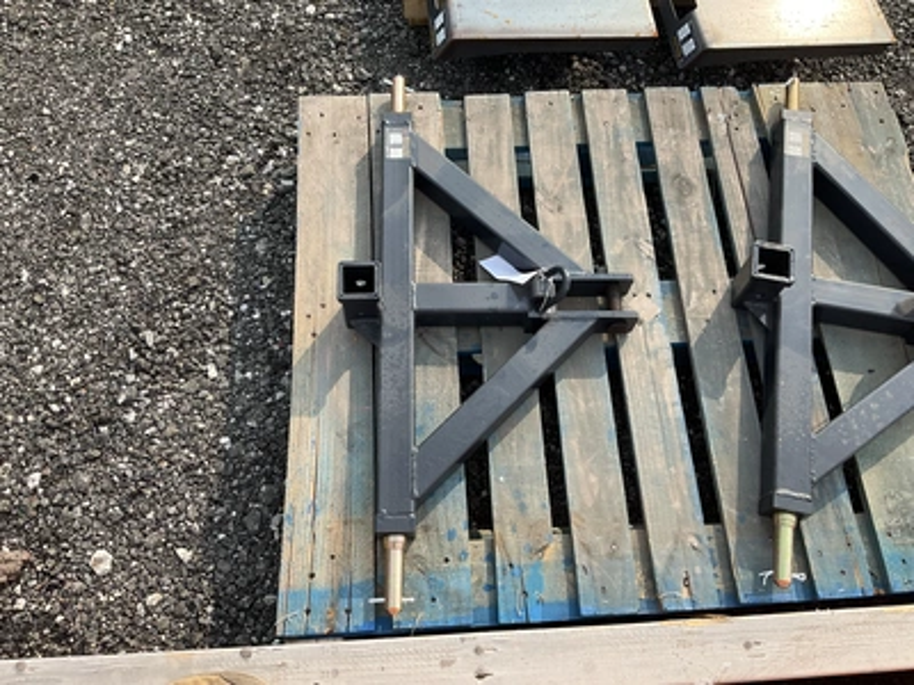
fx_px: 766
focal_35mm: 29
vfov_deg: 48.2
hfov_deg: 61.7
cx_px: 457
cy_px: 342
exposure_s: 1/929
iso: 25
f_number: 1.8
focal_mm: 3
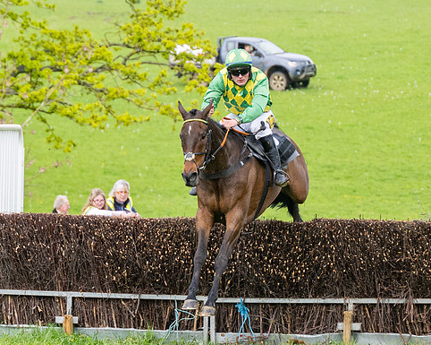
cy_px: 166
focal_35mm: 426
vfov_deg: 3.6
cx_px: 233
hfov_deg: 4.5
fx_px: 5431
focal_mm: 125
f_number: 4
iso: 400
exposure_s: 1/1600
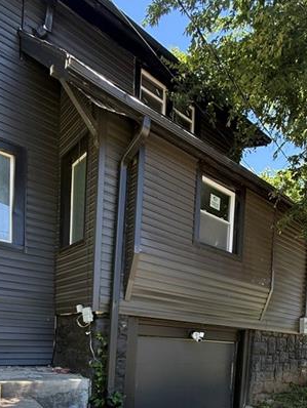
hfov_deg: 49.2
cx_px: 233
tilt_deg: -0.6
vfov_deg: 57.1
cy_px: 360
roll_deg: -4.7
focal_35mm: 27
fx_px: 319
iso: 64
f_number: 2.2
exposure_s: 1/254
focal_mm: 2.22
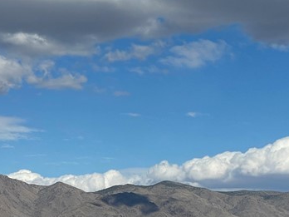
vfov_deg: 9.7
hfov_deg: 12.9
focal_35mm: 153
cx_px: 88
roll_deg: +0.8
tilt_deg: +4.6
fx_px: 1277
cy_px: 172
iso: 25
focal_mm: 6
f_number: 2
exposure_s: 1/4348
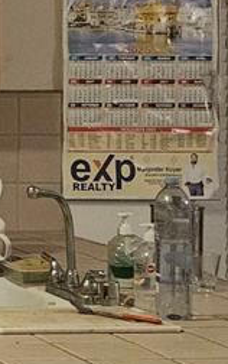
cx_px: -481
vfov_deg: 14.3
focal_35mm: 145
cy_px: 81
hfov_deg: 7.7
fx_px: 1438
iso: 1000
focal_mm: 5.4
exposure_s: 1/120
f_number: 1.8
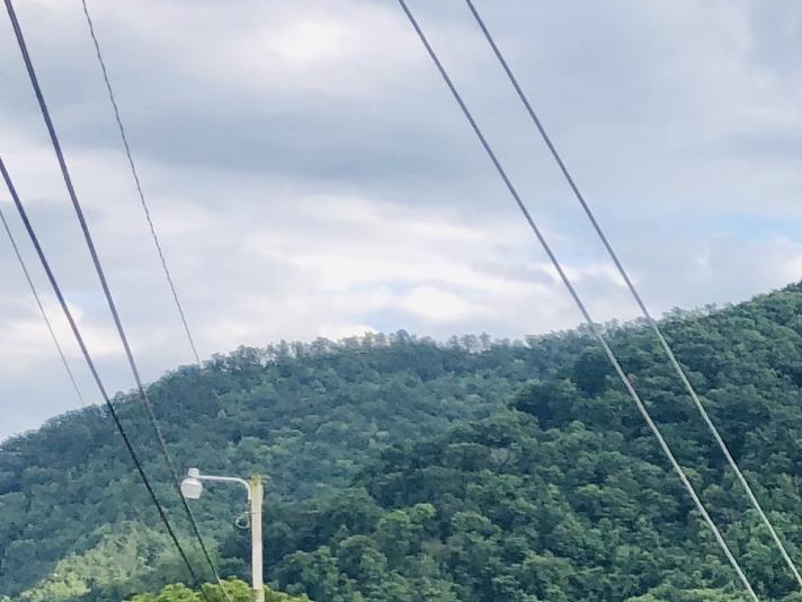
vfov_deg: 12.0
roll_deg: -0.9
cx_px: 1266
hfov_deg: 15.2
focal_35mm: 118
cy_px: 878
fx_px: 2734
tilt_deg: -0.4
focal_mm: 3.99
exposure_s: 1/428
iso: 20
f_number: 1.8
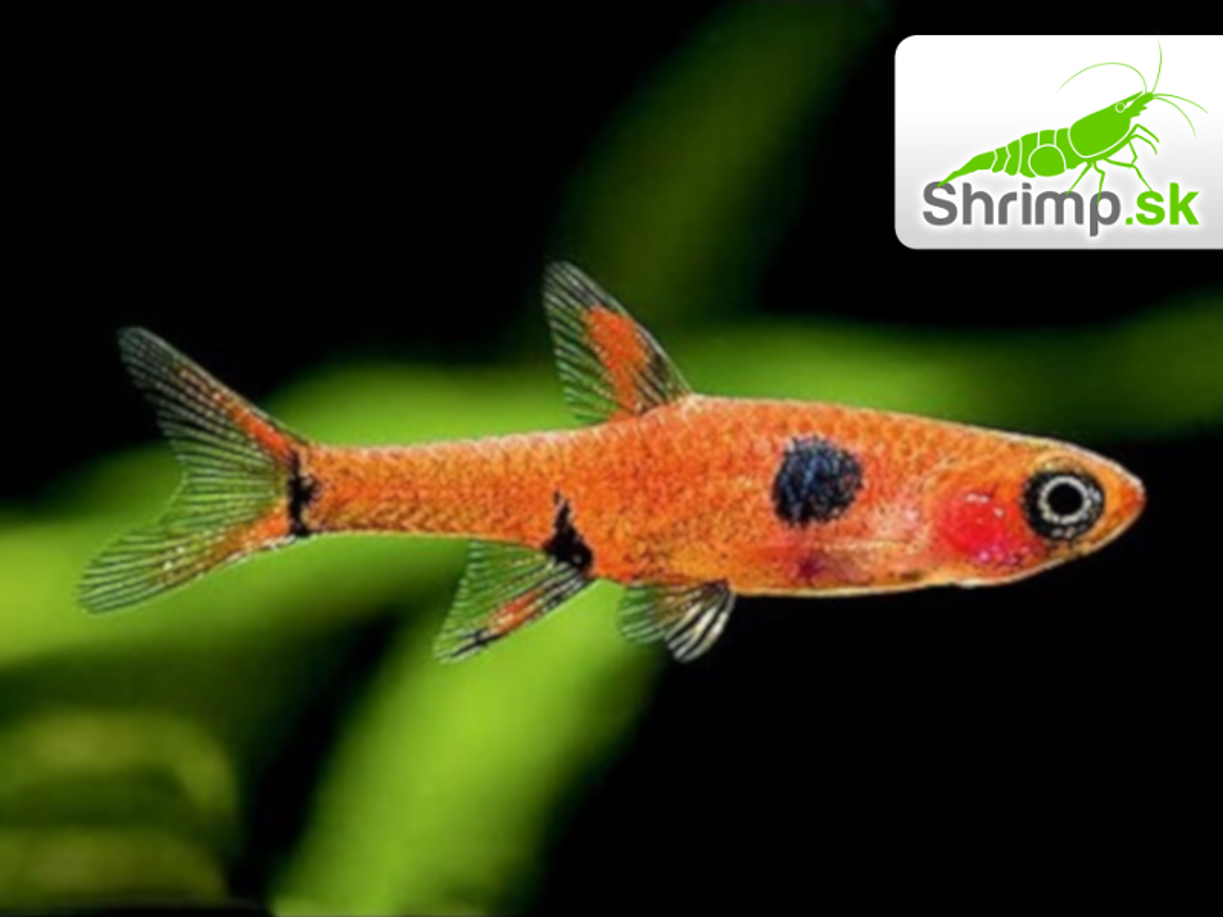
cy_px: 458
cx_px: 612
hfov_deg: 51.4
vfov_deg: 39.7
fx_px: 1272
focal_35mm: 36
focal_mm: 6
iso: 80
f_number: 3.2
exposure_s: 1/40
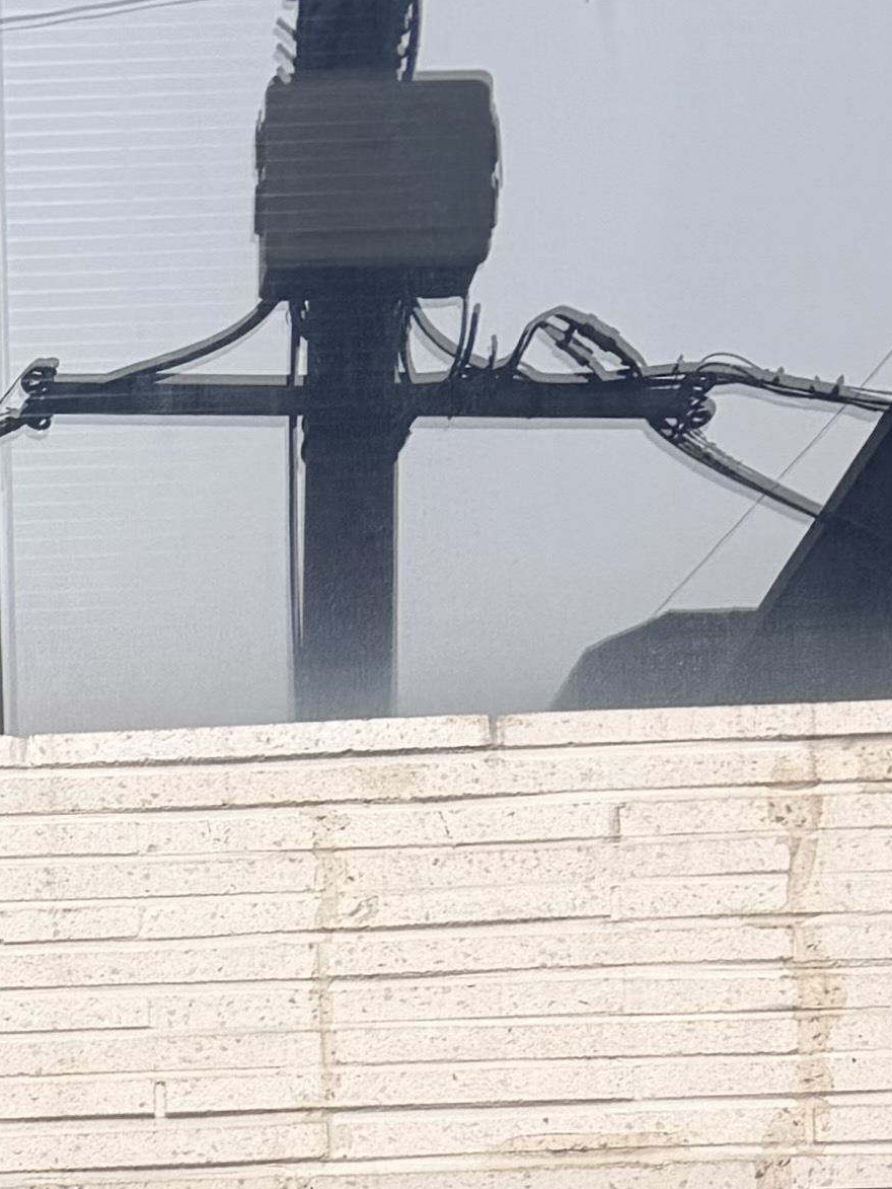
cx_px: -650
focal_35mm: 105
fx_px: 3607
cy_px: 2498
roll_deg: -0.5
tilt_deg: +3.5
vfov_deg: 14.8
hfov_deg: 12.9
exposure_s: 1/1060
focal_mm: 6.76
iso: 80
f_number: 1.78
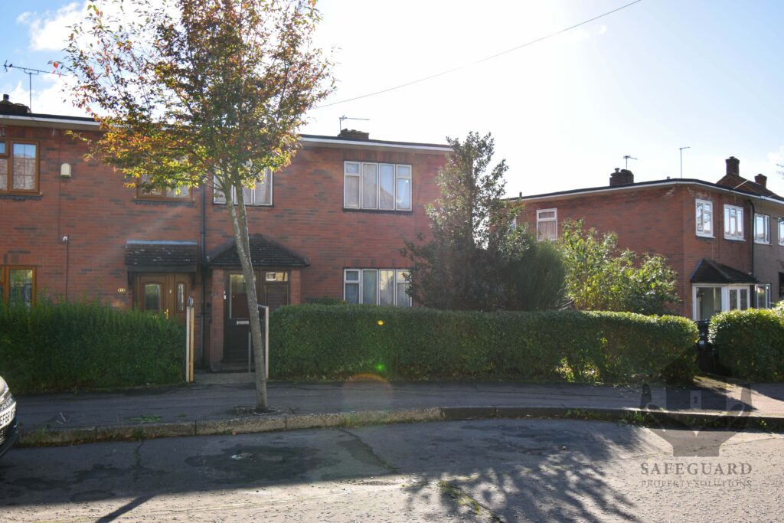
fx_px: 653
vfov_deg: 43.6
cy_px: 262
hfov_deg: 61.9
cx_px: 392
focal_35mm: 30
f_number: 7.1
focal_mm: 20
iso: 100
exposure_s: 1/200
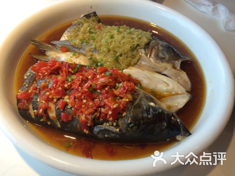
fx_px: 197
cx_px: 118
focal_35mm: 29
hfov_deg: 61.7
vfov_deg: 48.2
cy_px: 88
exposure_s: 1/33
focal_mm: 4.15
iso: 40
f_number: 2.2
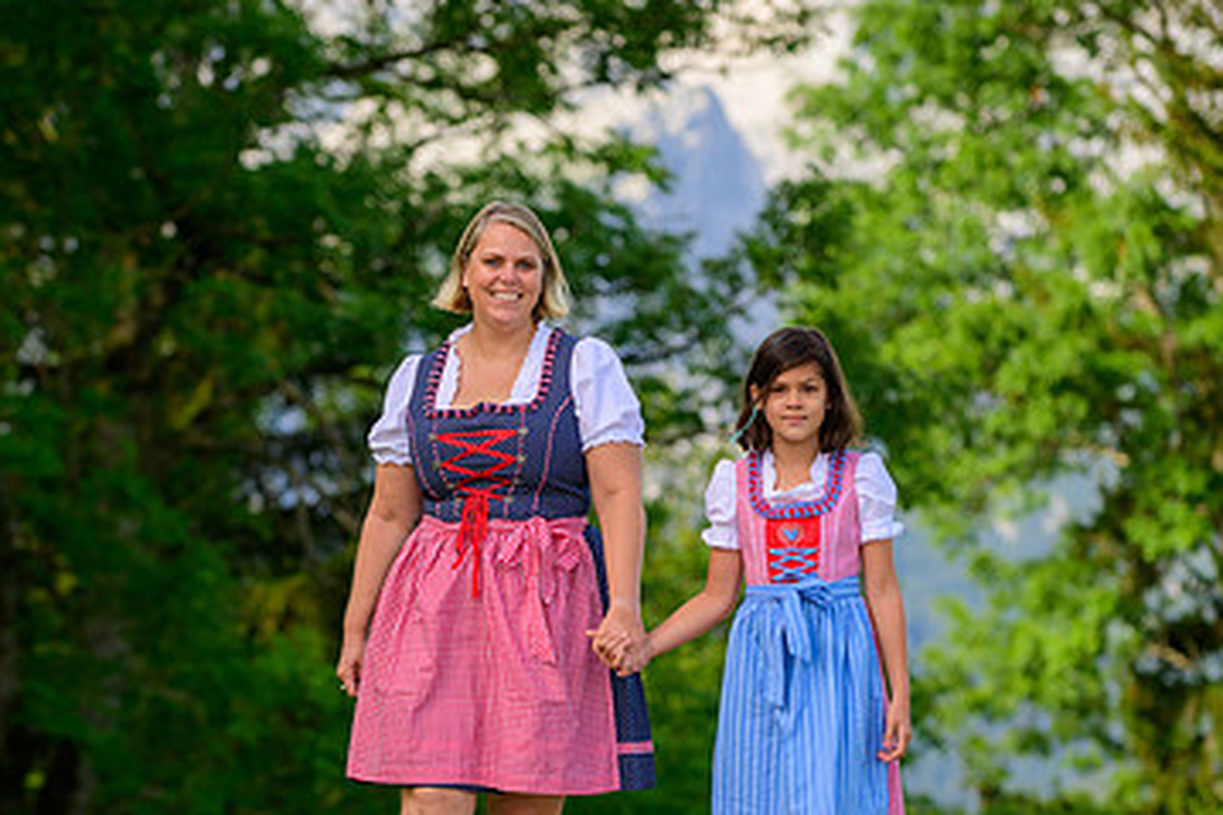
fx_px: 6587
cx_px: 671
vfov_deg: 7.1
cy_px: 552
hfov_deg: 10.6
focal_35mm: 194
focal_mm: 120
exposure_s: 1/1600
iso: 320
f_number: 3.5
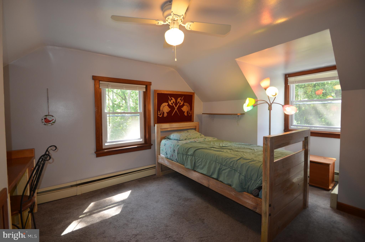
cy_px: 121
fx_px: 152
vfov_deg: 77.1
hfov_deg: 100.5
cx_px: 182
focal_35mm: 15
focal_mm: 10
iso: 400
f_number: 3.5
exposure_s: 1/80
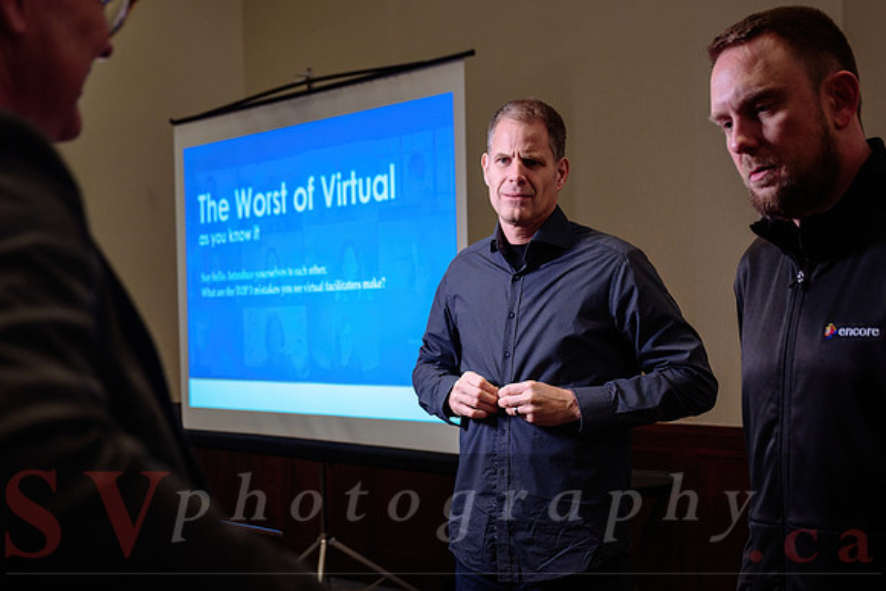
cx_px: 435
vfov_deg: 26.5
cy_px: 366
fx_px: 1253
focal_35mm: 51
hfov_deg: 38.9
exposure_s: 1/125
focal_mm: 41
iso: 800
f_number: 3.5
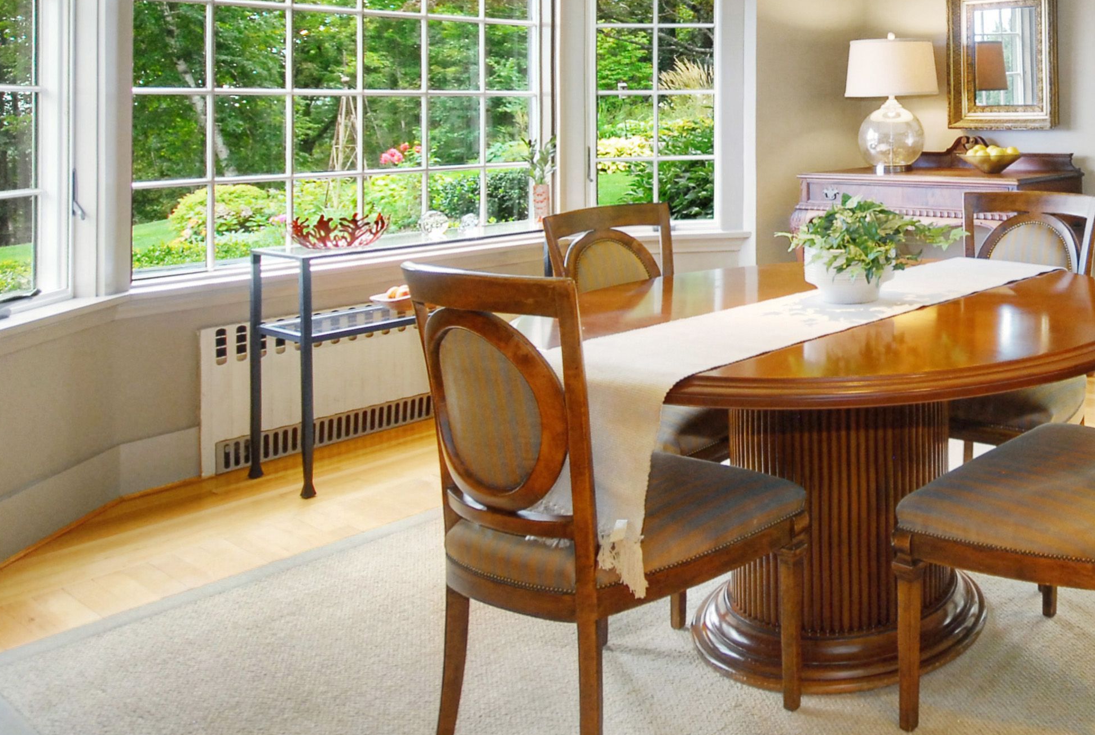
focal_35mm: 30
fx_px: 914
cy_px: 177
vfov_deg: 42.3
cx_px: 954
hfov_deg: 55.0
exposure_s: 1/50
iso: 800
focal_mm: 10
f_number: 5.6
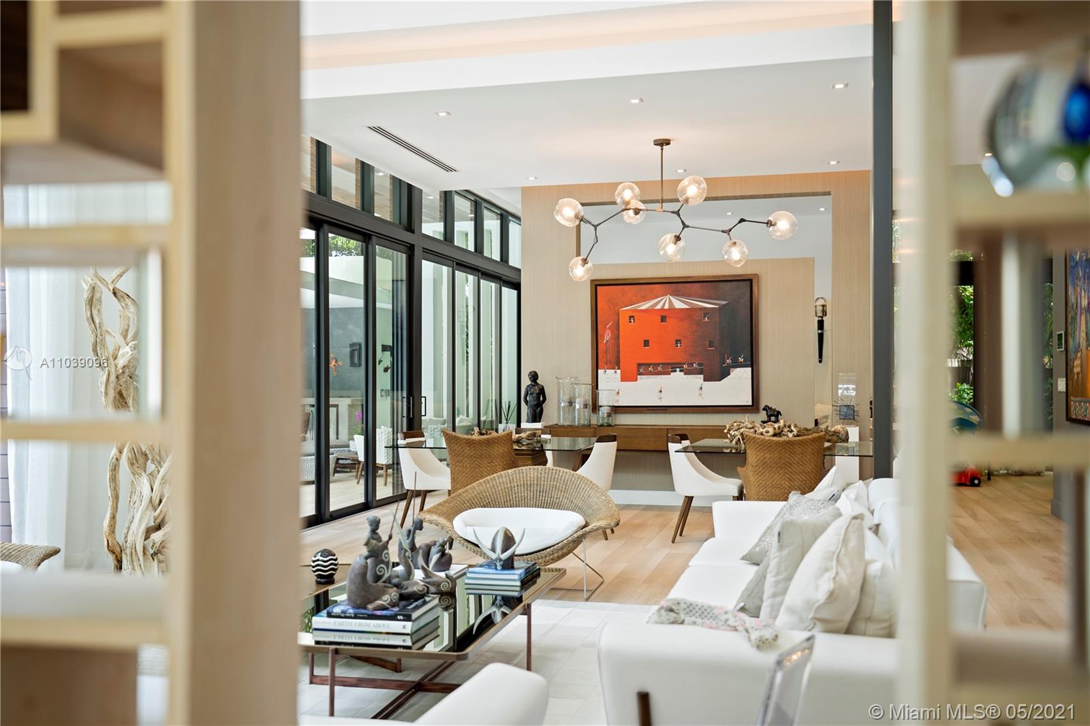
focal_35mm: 35
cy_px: 363
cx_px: 545
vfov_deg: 37.8
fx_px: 1059
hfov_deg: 54.4
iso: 100
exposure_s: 1/40
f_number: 2.8
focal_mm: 35
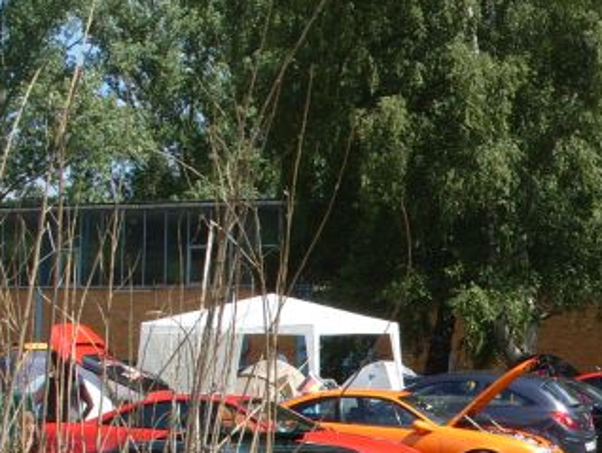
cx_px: 682
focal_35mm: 110
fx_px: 1914
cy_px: 516
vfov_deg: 13.2
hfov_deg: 17.2
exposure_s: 1/350
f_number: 6.3
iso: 80
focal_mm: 7.8
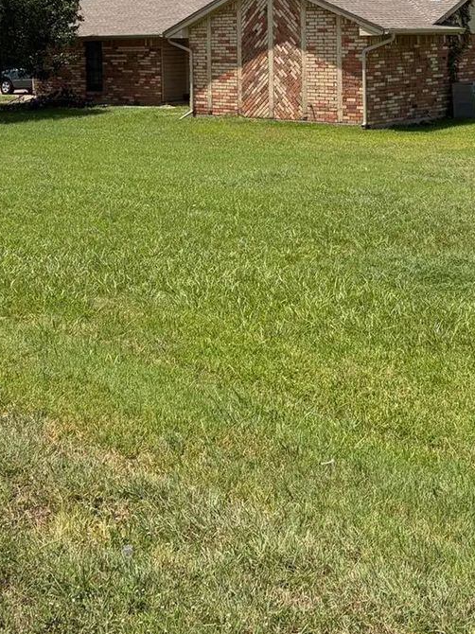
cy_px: 36
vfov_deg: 33.8
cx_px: 189
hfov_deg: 27.4
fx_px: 970
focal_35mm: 53
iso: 64
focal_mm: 5.96
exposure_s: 1/4950
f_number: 1.6
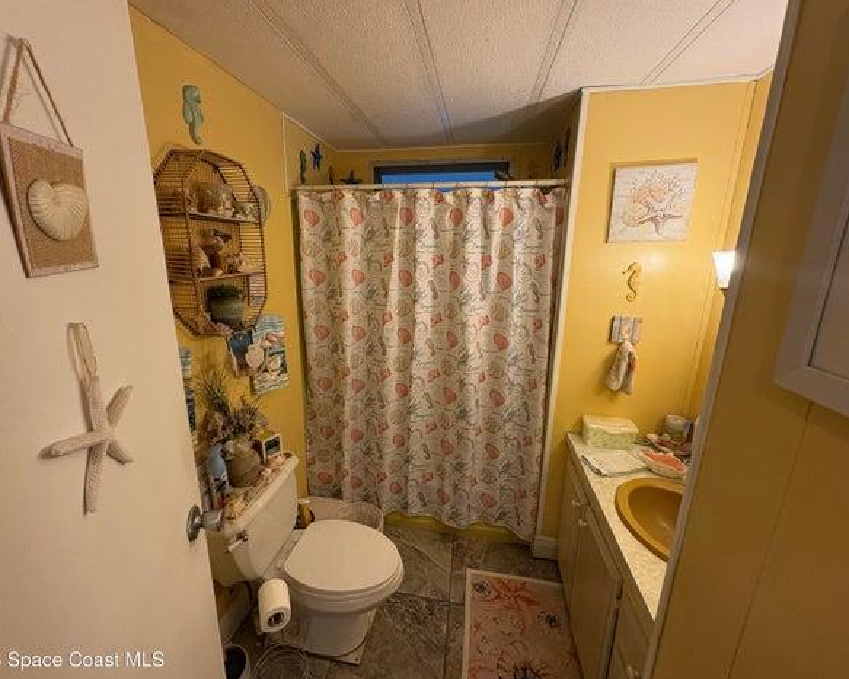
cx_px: 408
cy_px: 342
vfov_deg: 84.0
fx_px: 377
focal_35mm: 15
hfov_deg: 96.8
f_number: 2.2
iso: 250
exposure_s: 1/60
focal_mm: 2.22
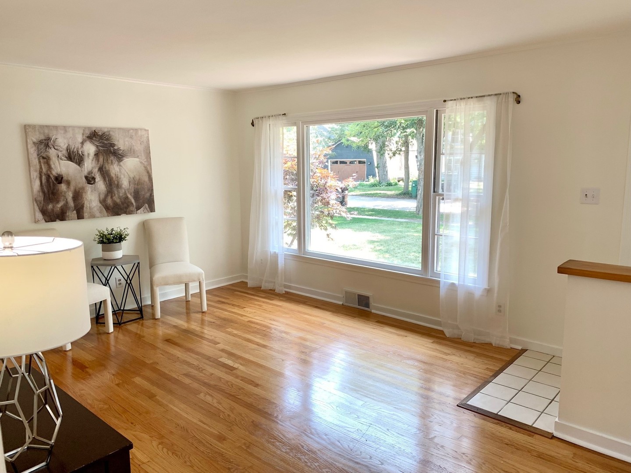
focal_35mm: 26
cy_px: 236
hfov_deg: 67.3
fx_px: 474
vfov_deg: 53.1
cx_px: 316
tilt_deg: -7.6
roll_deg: -0.1
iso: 50
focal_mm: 4.25
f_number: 1.8
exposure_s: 1/121
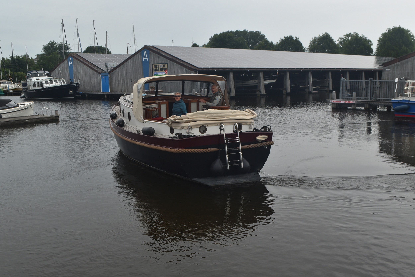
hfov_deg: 53.1
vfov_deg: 36.9
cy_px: 138
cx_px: 208
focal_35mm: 36
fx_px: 415
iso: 100
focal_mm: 24
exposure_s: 1/200
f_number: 9
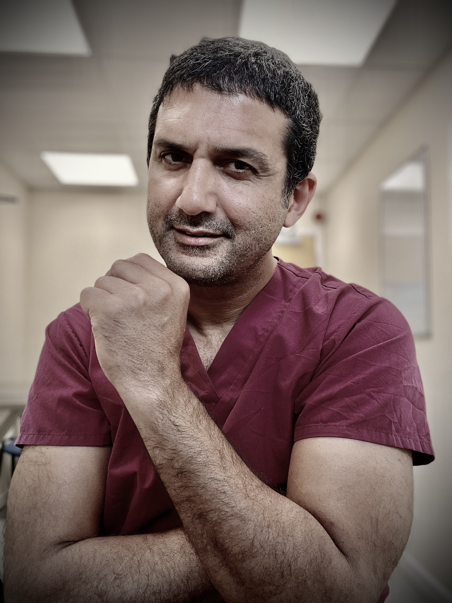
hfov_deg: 46.8
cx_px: 226
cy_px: 302
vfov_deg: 60.0
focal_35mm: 30
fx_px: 522
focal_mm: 2.71
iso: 64
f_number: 2.2
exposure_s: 1/100
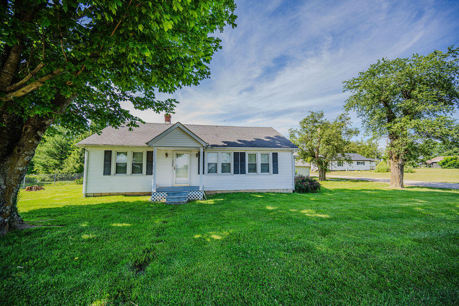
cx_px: 230
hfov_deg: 104.2
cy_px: 153
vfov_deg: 81.2
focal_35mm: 14
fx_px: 179
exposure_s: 1/200
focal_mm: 14
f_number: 4
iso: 50
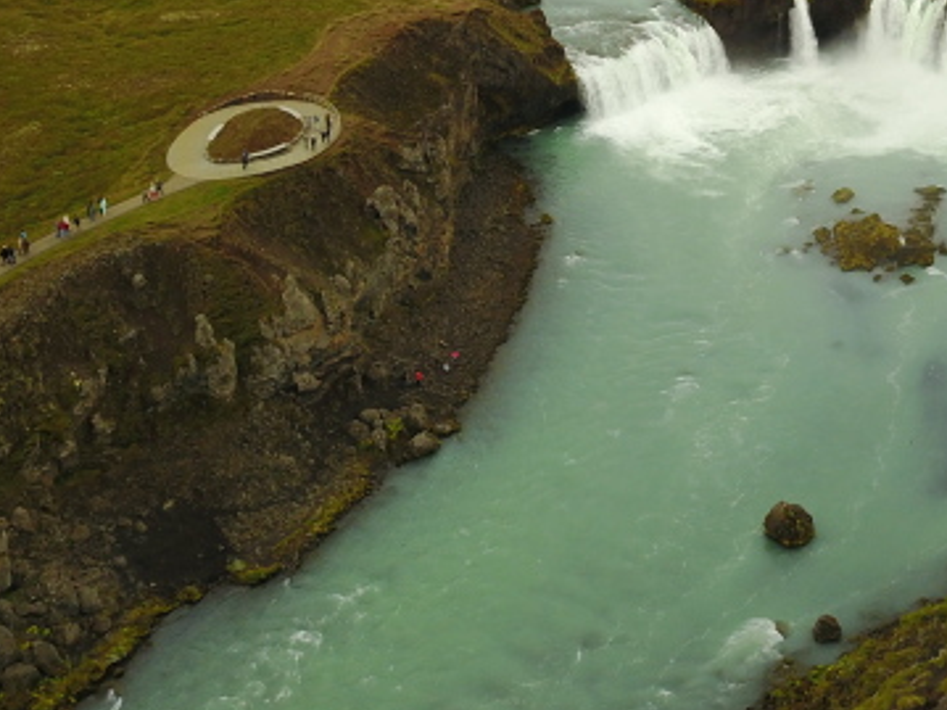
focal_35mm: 58
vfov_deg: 23.8
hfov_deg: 32.4
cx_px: 754
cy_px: -48
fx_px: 1586
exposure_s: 1/25
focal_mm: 4.73
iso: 132
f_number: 2.2
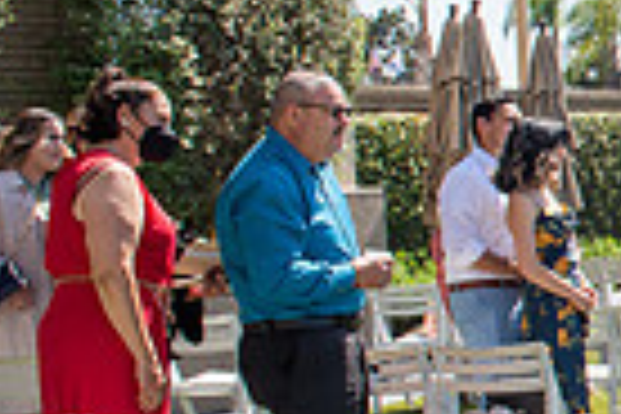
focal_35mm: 101
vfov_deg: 13.6
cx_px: 1220
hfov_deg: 16.0
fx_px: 1742
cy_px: 191
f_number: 9
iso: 100
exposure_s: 1/250
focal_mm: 24
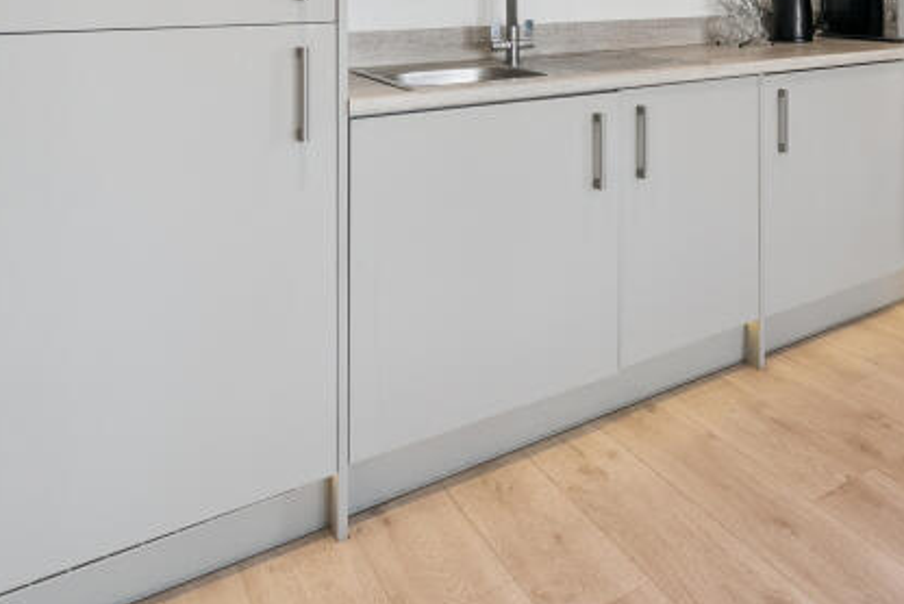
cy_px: -22
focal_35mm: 32
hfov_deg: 49.4
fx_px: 804
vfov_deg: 36.3
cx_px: 878
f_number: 5.6
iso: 125
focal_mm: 13
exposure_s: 1/30
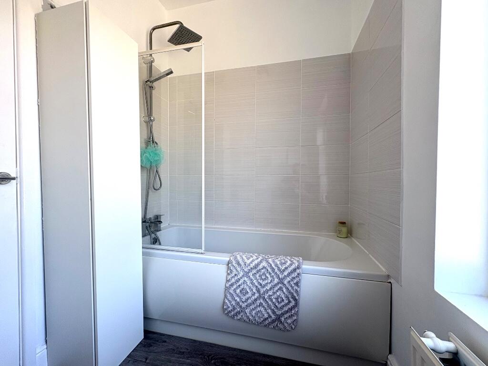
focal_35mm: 14
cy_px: 183
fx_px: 197
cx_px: 244
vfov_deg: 85.7
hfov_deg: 102.1
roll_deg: +0.3
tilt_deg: -0.3
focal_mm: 2.22
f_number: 2.2
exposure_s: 1/99
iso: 64
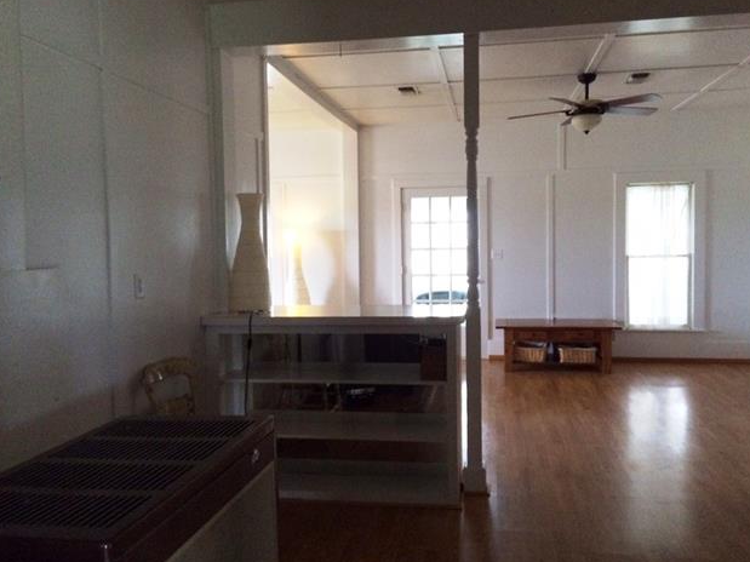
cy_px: 277
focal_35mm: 30
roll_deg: +1.9
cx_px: 379
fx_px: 650
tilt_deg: -2.1
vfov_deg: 46.8
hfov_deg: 60.0
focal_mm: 4.15
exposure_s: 1/30
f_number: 2.2
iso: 320
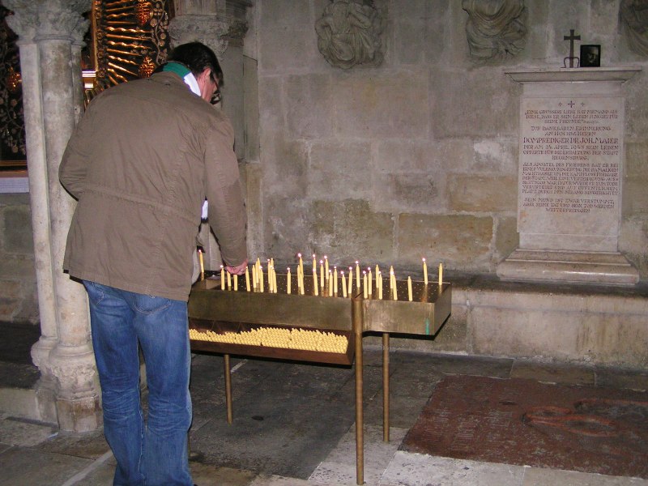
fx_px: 711
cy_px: 243
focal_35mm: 38
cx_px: 324
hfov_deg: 49.0
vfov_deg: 37.7
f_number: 2.8
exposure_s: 1/40
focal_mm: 5.8
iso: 200
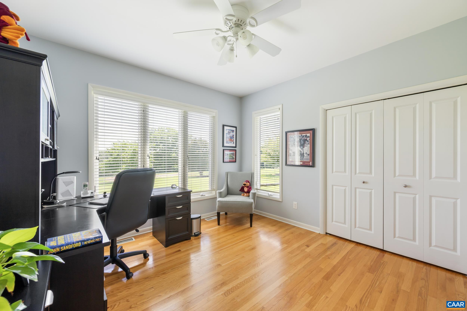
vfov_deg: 81.2
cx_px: 234
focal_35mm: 14
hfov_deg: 104.3
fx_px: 182
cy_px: 156
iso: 320
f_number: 8
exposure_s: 1/15
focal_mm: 14
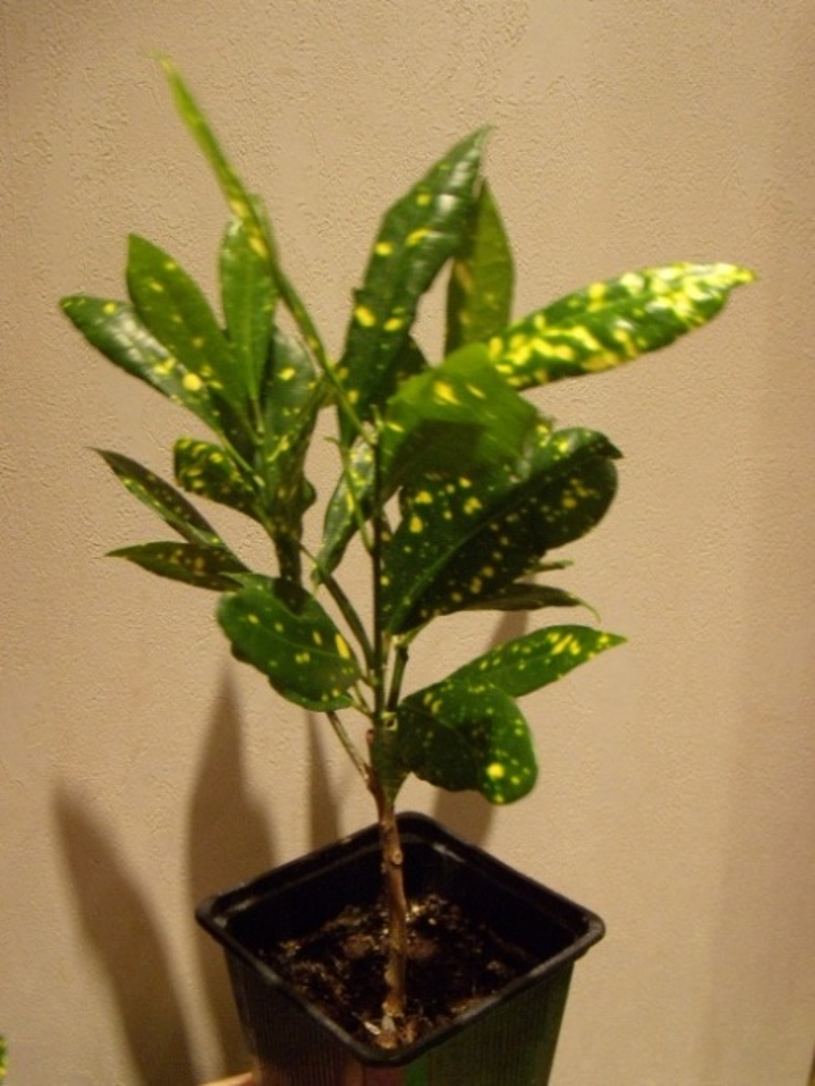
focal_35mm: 36
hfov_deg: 39.7
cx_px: 408
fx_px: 1129
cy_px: 543
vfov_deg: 51.3
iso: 400
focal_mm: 6.4
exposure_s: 1/15
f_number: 3.6
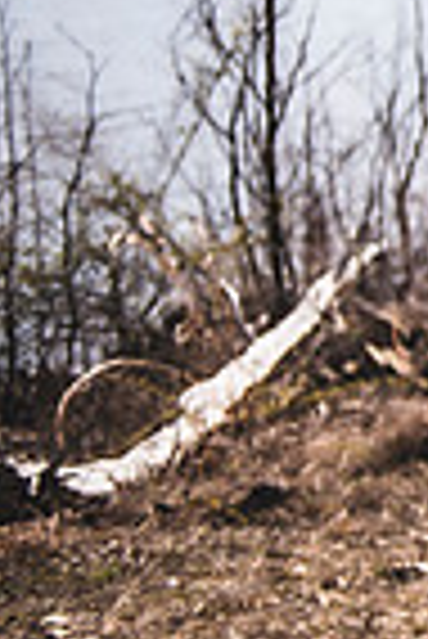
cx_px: 1266
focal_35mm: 155
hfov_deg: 7.8
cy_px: -29
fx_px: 2757
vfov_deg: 13.0
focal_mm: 38
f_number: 2.8
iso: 100
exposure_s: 1/2500
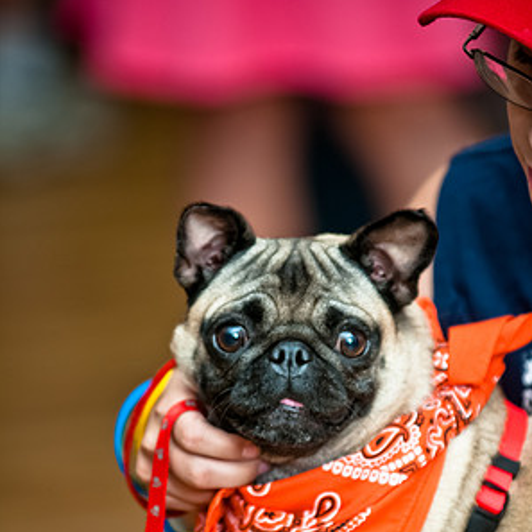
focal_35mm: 386
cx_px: 266
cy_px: 356
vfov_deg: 4.5
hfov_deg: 4.5
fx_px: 6712
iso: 200
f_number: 2.8
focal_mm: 200
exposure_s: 1/200
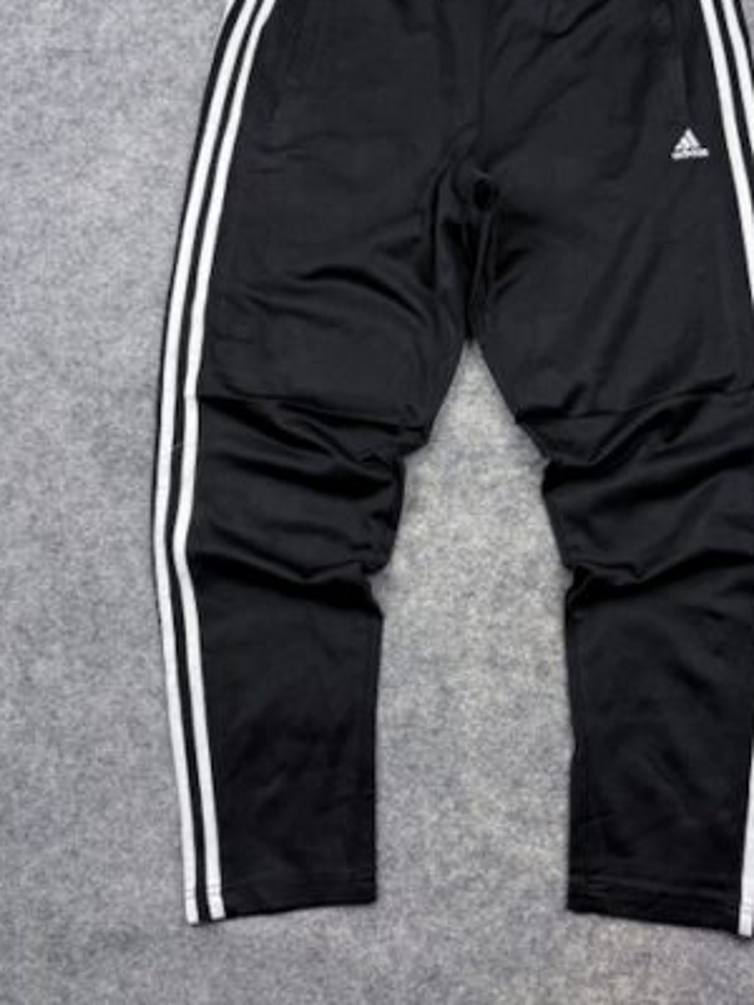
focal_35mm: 32
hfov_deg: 43.7
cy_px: 431
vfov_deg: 56.6
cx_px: 488
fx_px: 929
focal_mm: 6.76
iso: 64
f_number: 1.78
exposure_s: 1/121
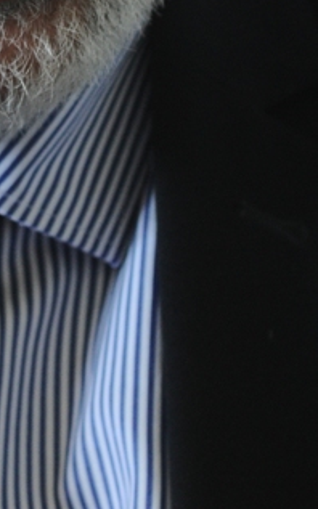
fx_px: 6146
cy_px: -75
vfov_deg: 4.7
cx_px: -137
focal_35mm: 443
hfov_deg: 3.0
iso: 640
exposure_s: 1/60
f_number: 5
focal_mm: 92
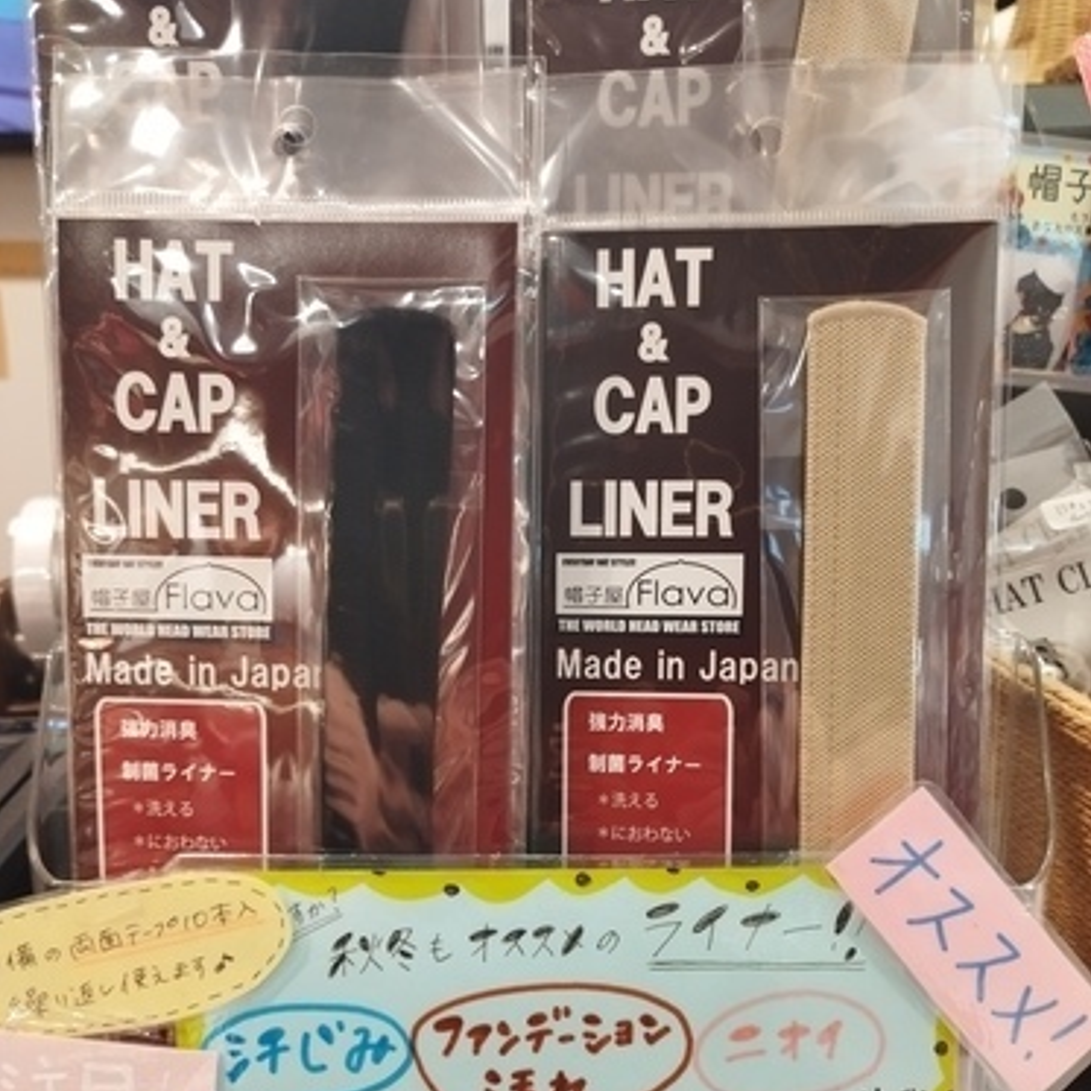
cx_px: 546
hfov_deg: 51.1
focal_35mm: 32
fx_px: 1141
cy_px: 652
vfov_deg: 50.8
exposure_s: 1/50
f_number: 1.79
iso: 113
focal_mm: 4.7
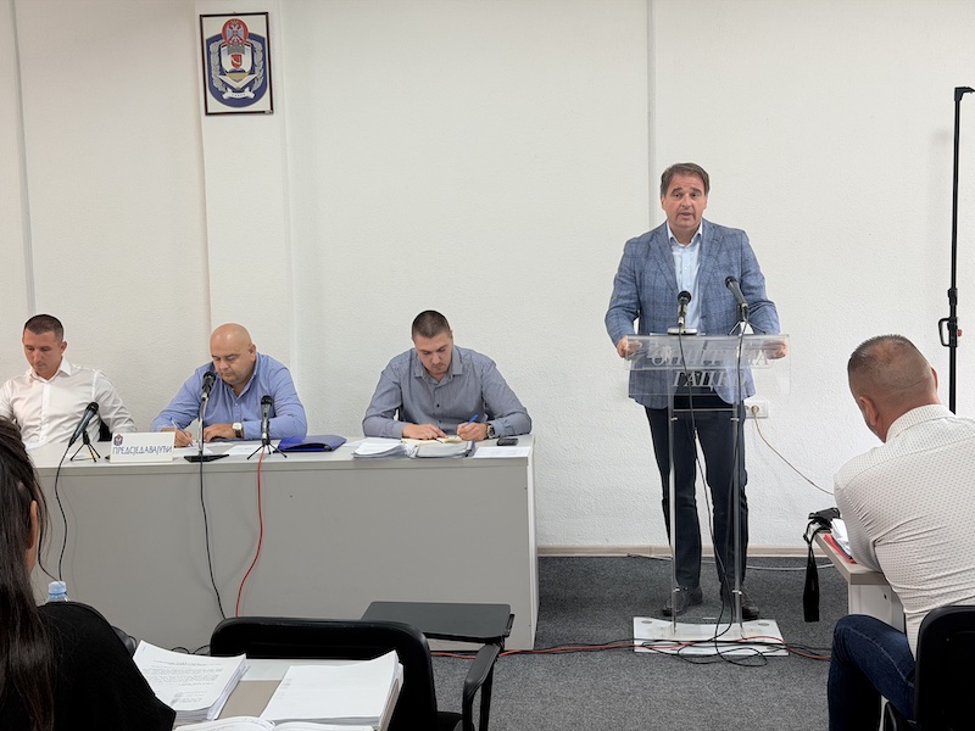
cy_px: 366
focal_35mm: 48
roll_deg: +1.7
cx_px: 488
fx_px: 1352
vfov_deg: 30.3
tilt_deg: -5.6
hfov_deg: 39.7
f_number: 1.78
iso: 100
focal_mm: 6.76
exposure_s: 1/119
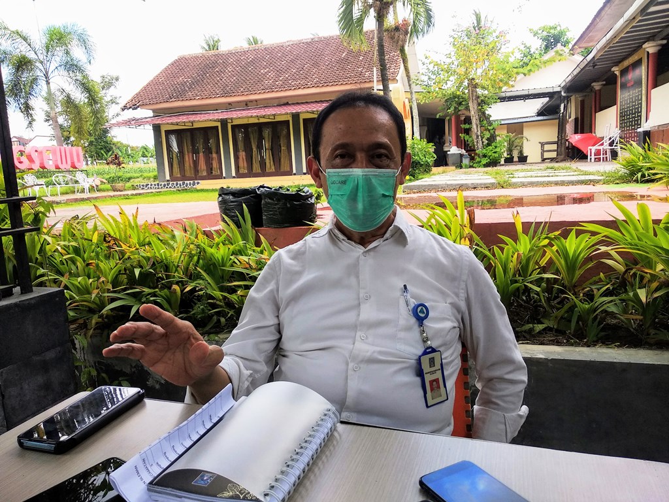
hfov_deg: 67.3
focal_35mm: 26
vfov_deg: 53.1
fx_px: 502
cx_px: 334
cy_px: 251
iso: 125
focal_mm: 3.81
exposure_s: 1/260
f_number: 2.2
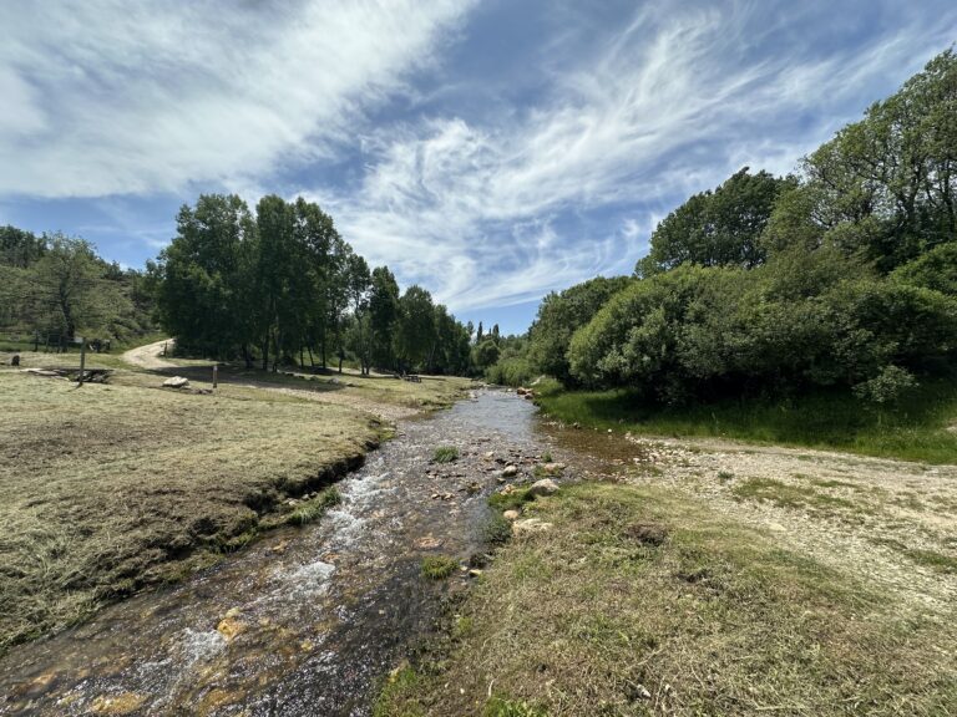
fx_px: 387
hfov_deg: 102.1
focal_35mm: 14
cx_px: 478
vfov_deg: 85.7
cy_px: 358
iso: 40
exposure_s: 1/2353
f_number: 2.2
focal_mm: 2.22
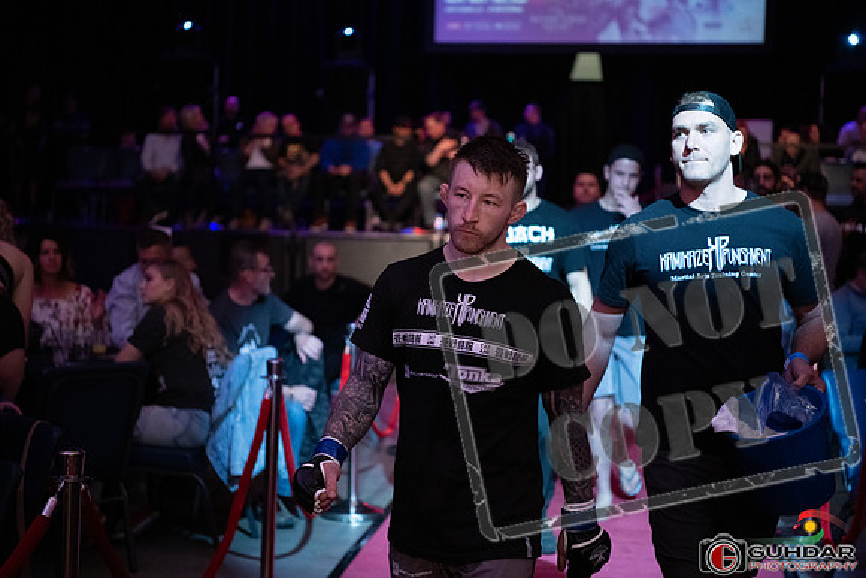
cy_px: 289
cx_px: 433
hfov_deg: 28.8
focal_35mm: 70
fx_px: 1684
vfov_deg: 19.5
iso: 3200
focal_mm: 70
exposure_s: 1/500
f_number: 2.8
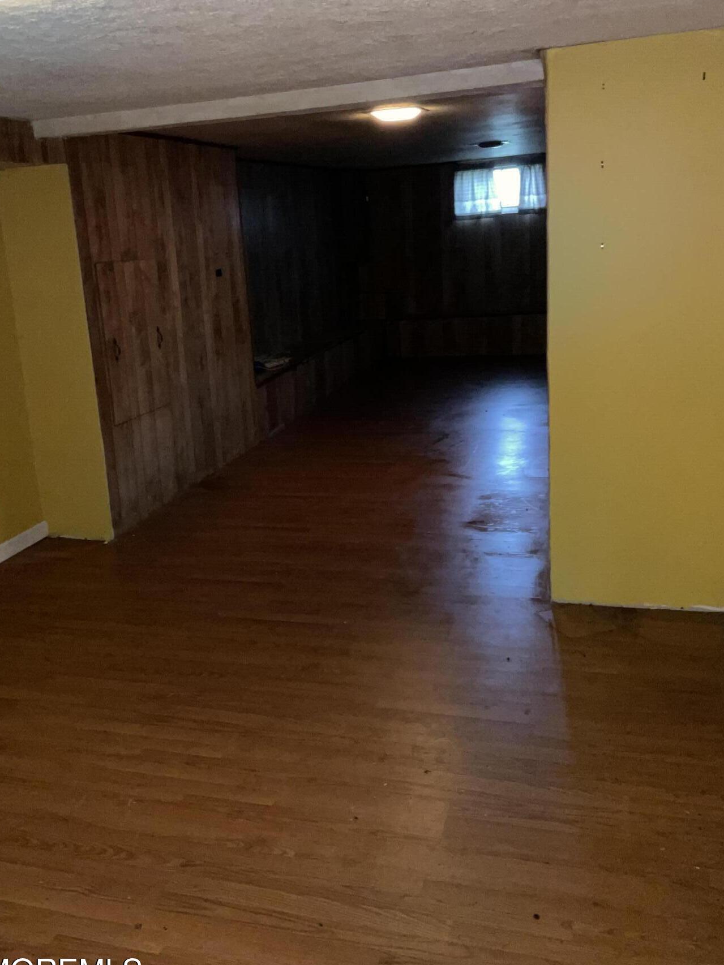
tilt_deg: -14.1
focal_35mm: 34
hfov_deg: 41.7
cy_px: 457
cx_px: 302
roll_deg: +4.3
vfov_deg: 53.9
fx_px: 948
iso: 125
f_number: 1.8
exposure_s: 1/16
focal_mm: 3
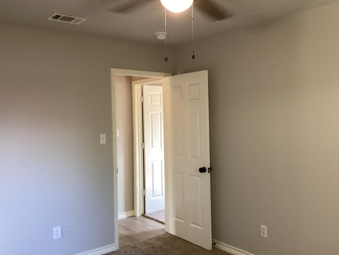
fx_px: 323
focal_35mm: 33
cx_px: 180
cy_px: 122
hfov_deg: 55.3
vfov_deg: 42.9
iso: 200
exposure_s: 1/60
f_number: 2.4
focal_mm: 3.3
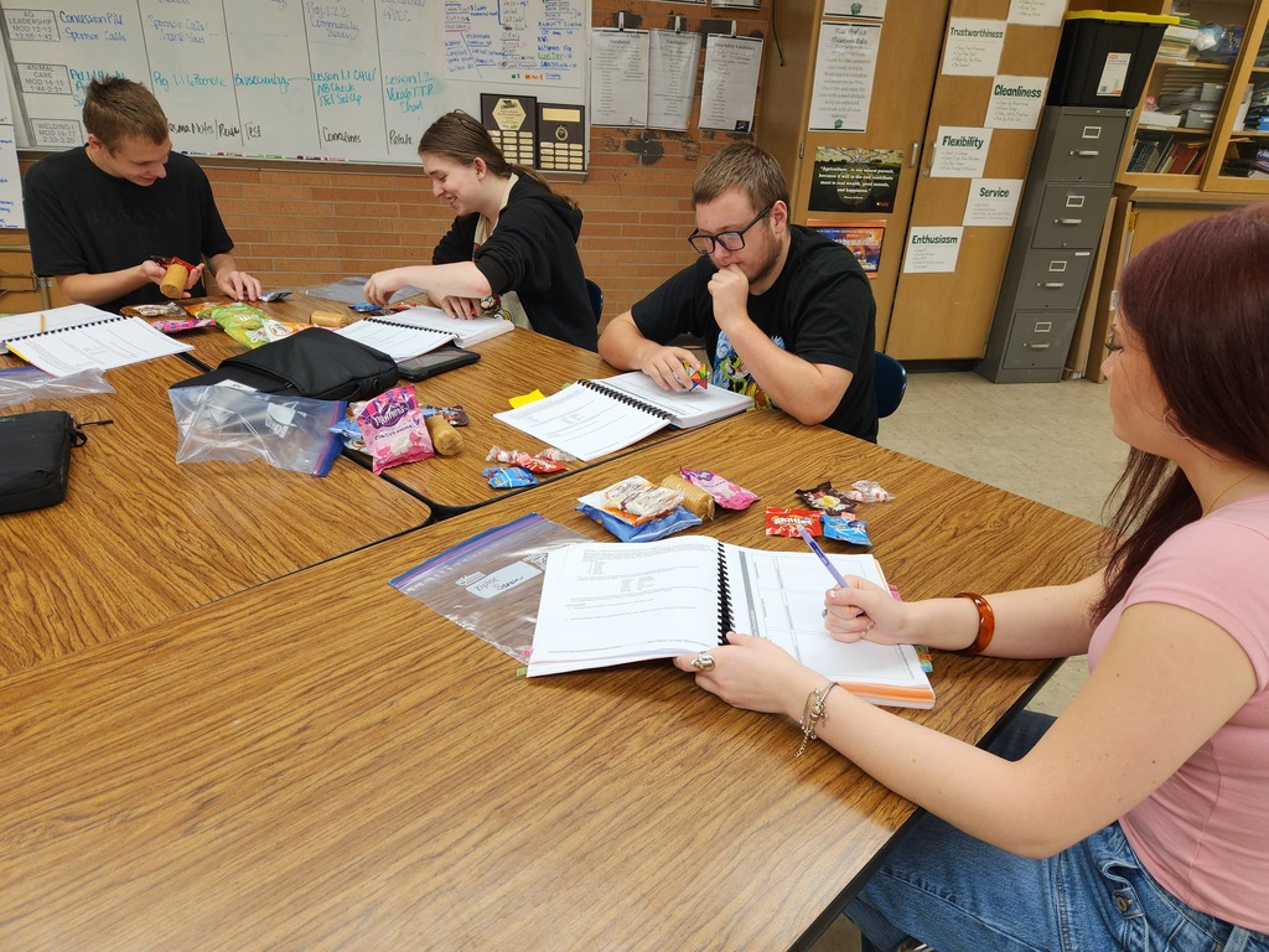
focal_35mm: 23
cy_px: 476
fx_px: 843
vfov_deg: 58.9
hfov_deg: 73.9
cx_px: 634
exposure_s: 1/120
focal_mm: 5.4
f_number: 1.8
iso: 50
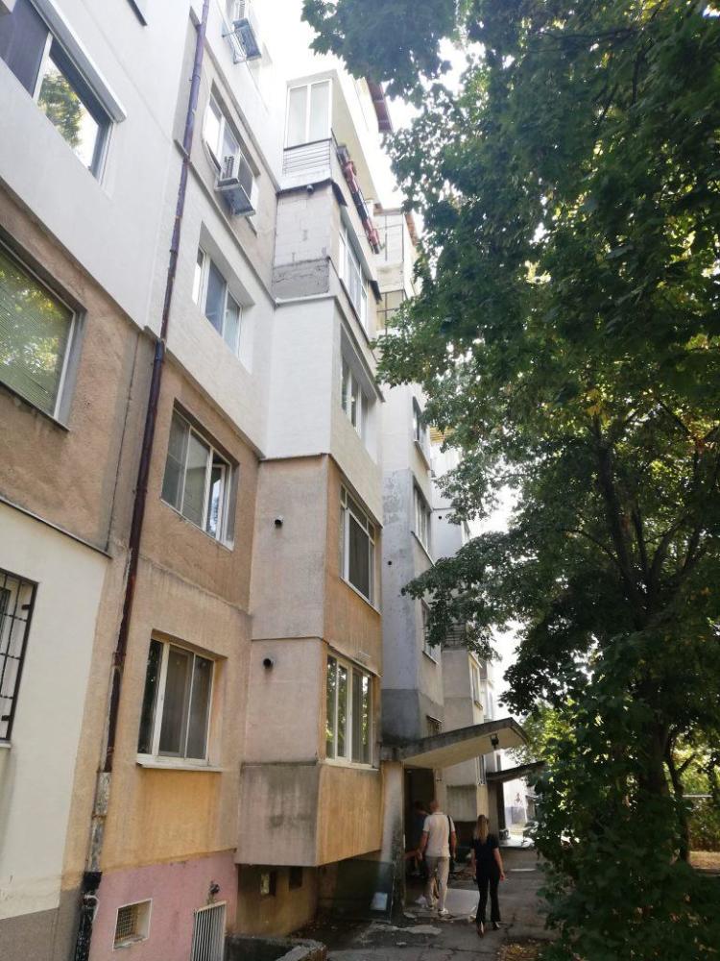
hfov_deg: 53.1
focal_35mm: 26
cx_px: 360
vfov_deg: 67.3
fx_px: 721
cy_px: 480
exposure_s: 1/50
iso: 64
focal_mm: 3.81
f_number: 2.2
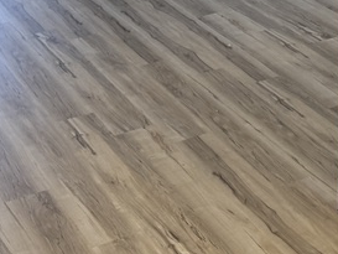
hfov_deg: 21.7
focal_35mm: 90
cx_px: 233
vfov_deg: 14.6
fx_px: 879
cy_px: -187
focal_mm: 6.76
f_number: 1.78
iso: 100
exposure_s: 1/120
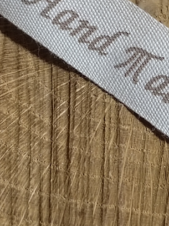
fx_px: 736
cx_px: 142
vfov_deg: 17.4
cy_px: 67
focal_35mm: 113
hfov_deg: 13.0
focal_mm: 5.52
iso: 4160
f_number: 1.9
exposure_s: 1/60
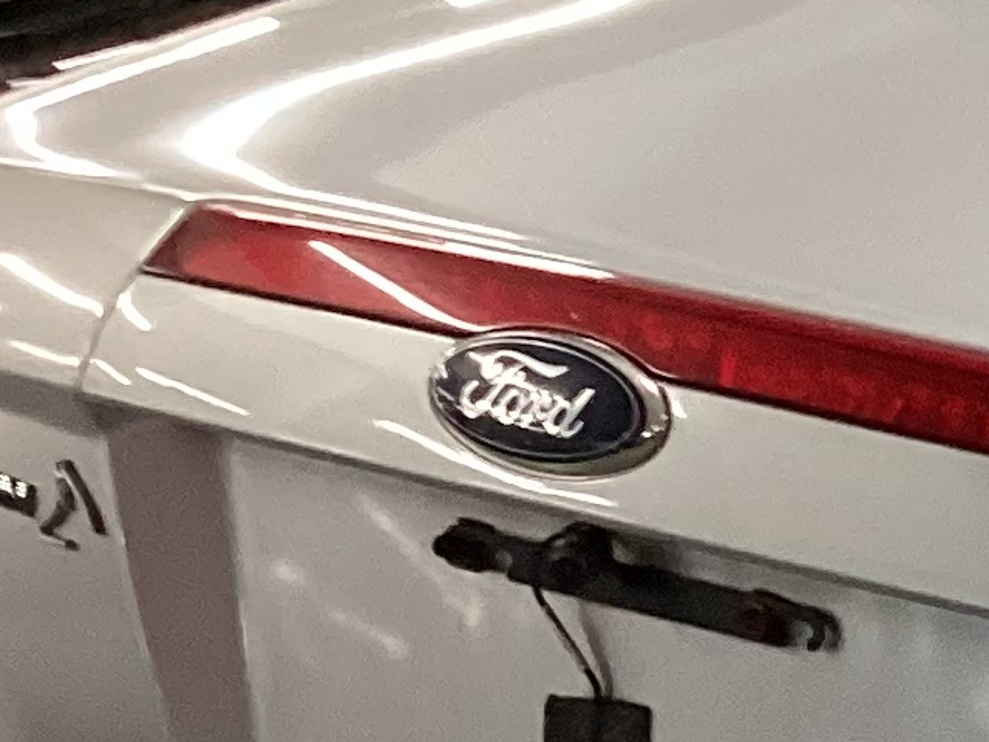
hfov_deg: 11.3
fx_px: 4514
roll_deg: -1.0
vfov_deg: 9.3
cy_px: 788
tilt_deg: -21.8
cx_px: 2000
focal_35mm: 158
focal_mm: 3.3
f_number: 2.4
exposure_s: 1/50
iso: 160
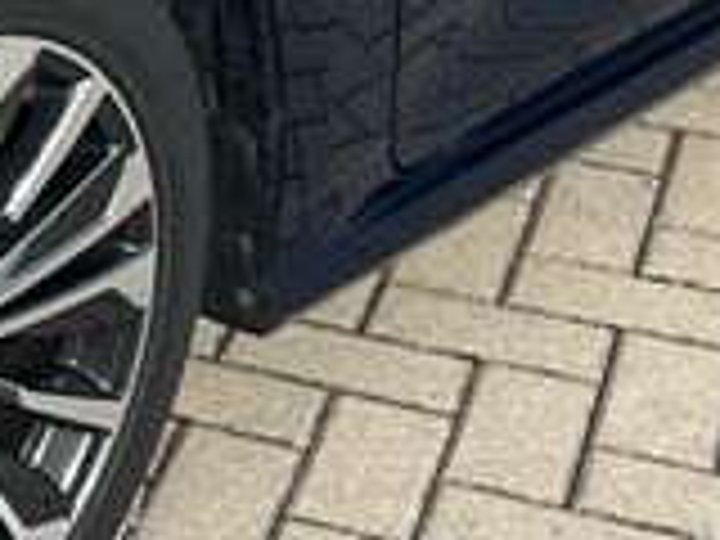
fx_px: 3453
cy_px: -360
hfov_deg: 11.5
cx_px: -320
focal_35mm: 166
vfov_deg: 8.7
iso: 50
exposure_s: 1/1580
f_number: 1.6
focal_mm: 5.1
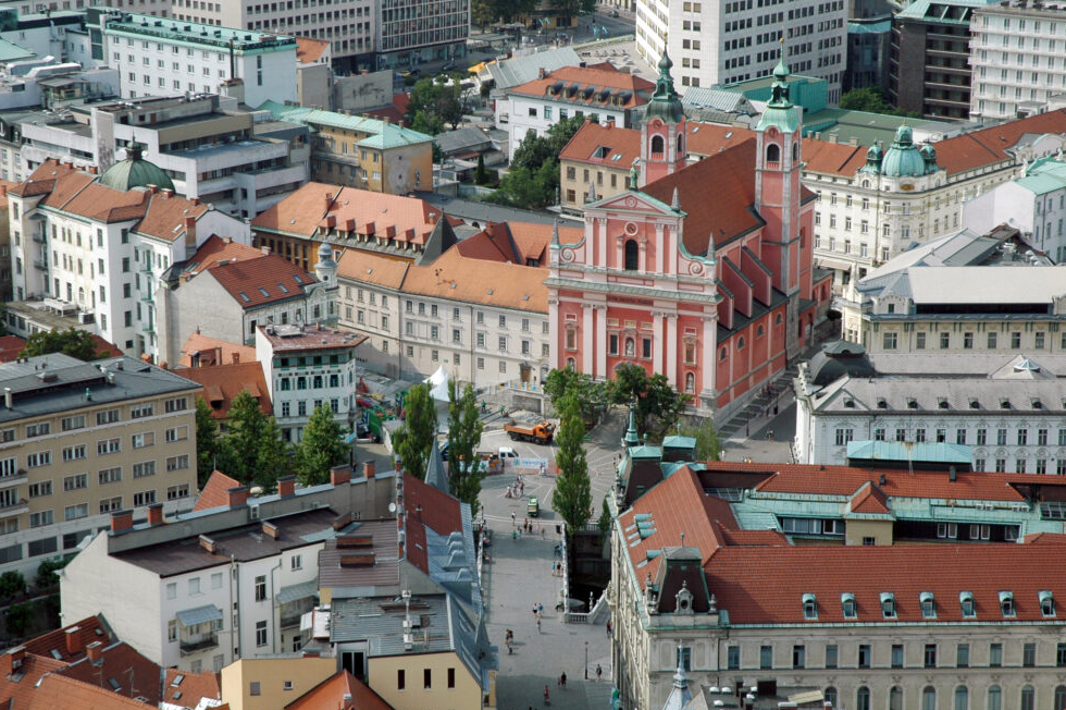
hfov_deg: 21.7
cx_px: 517
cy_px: 345
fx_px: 2781
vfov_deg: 14.5
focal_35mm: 94
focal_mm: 60
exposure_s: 1/400
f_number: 10
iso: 320
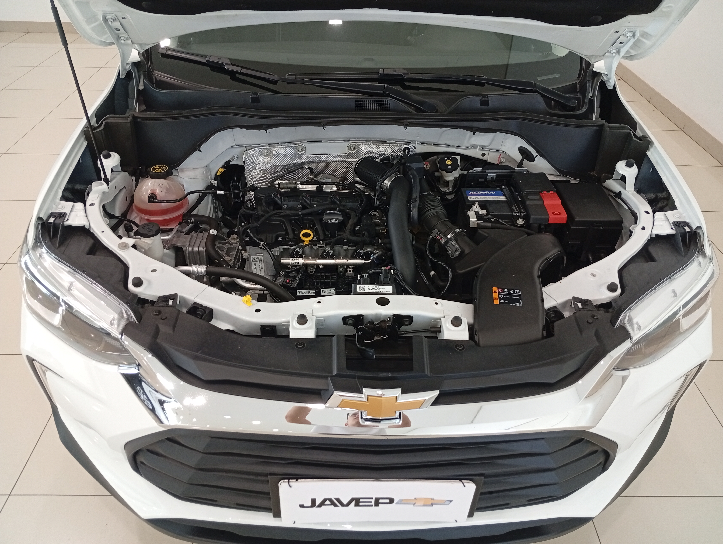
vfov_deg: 51.5
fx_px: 565
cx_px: 362
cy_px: 272
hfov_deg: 65.2
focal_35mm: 27
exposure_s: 1/30
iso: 234
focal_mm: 3.98
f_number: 1.8
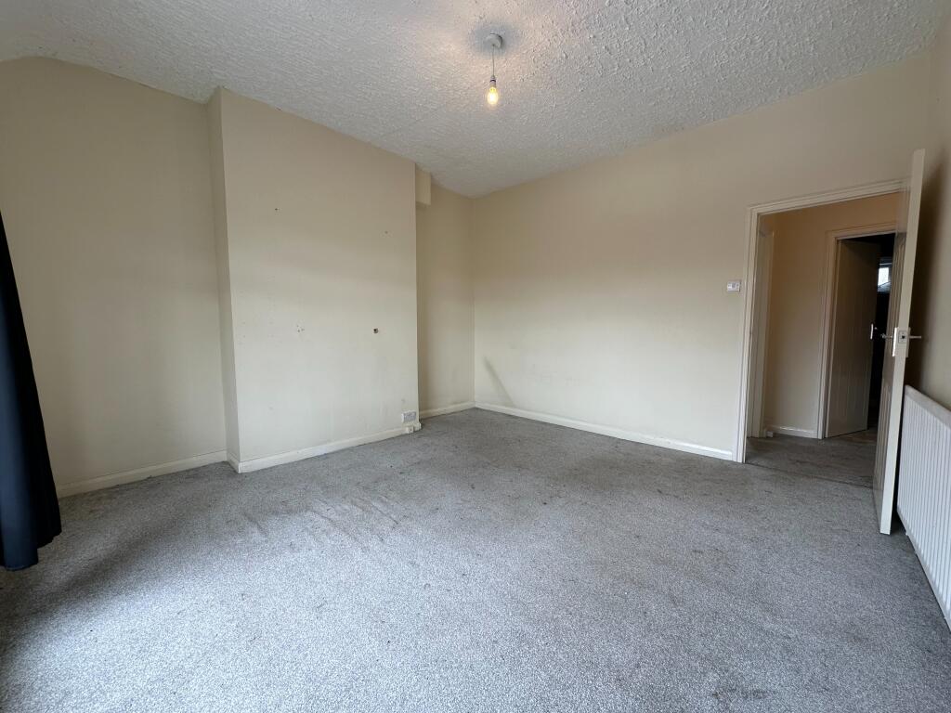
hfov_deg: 102.1
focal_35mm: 14
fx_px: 385
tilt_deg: -4.8
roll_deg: +0.3
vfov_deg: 85.7
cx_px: 476
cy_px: 356
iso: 50
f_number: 2.2
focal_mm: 2.22
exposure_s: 1/99
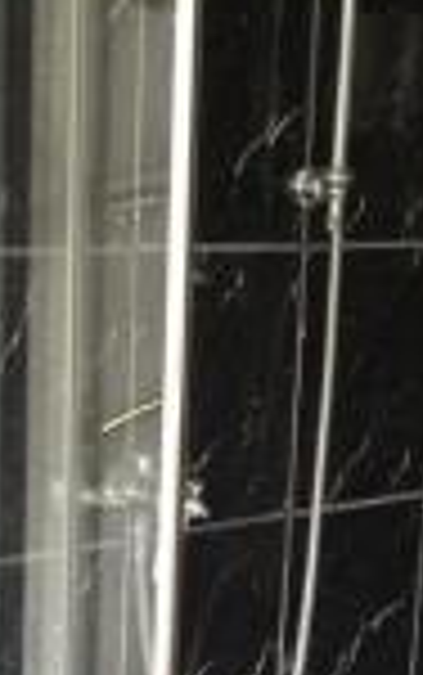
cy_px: 565
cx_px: 482
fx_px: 1988
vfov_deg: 19.0
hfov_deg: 11.9
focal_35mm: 108
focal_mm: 4.28
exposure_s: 1/20
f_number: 2.4
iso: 320
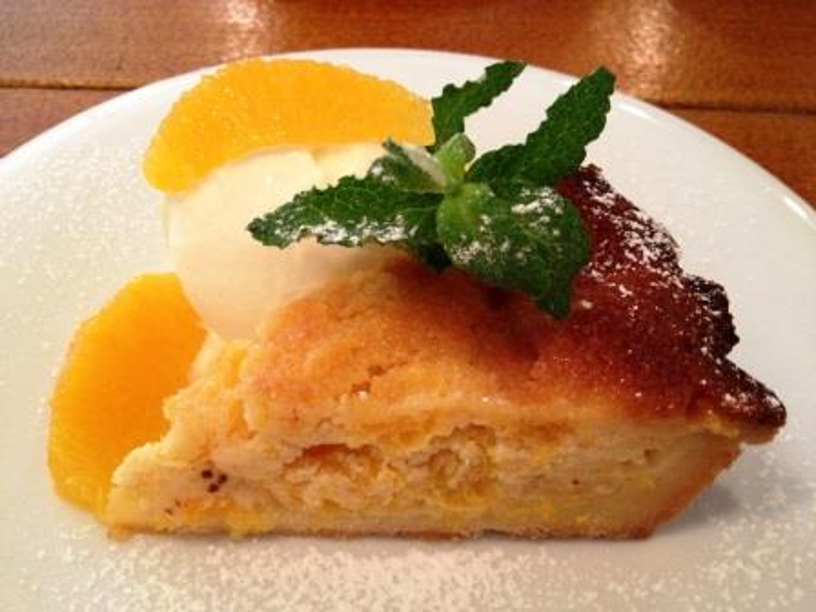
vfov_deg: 40.7
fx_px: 825
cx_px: 408
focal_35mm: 35
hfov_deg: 52.6
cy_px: 306
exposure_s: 1/20
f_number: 2.4
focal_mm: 4.28
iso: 320
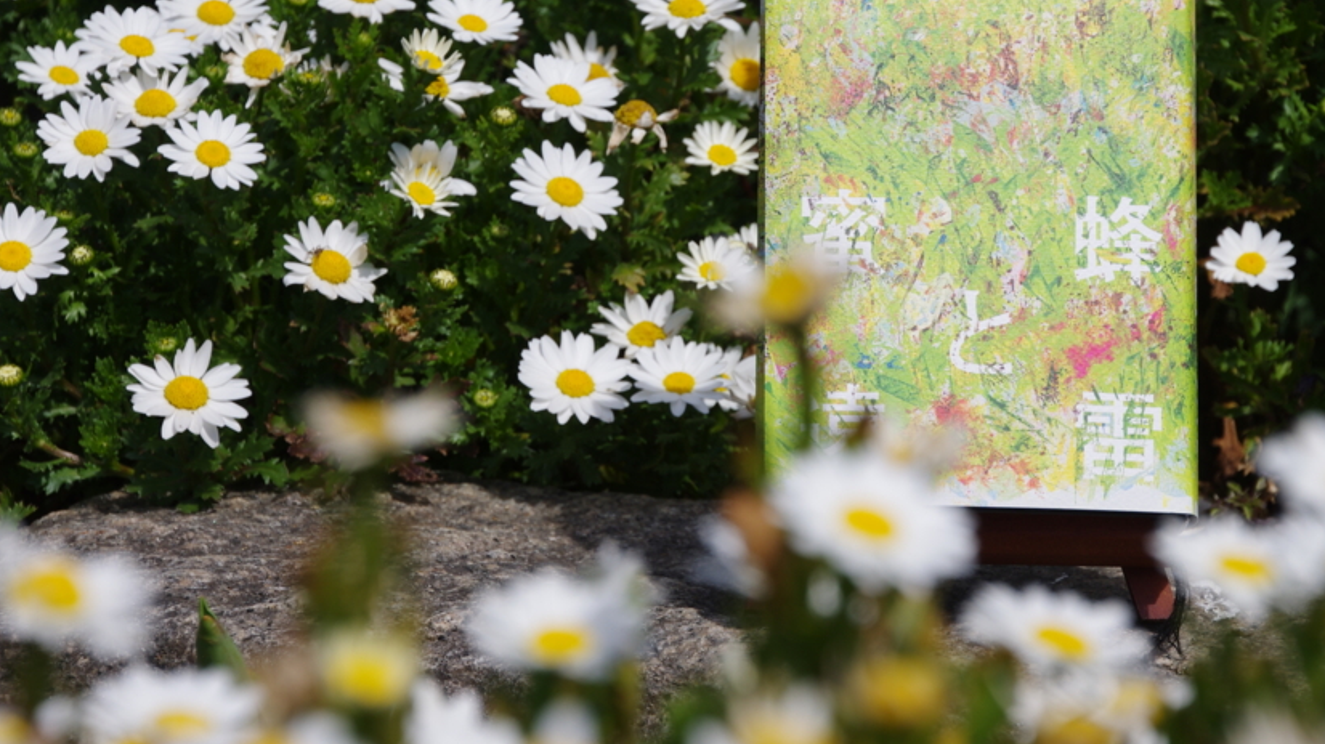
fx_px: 7165
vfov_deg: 5.9
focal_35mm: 204
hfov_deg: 10.6
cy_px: 241
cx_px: 791
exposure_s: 1/400
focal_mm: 105
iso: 100
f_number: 9
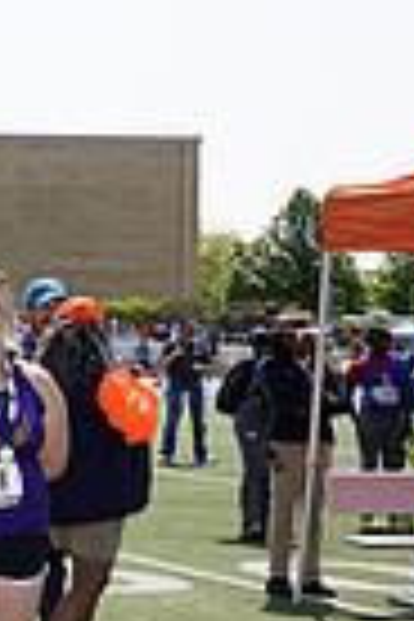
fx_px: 2173
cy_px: 331
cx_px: -878
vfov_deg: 16.3
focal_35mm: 126
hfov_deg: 8.7
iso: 100
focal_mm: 30
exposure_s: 1/160
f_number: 9
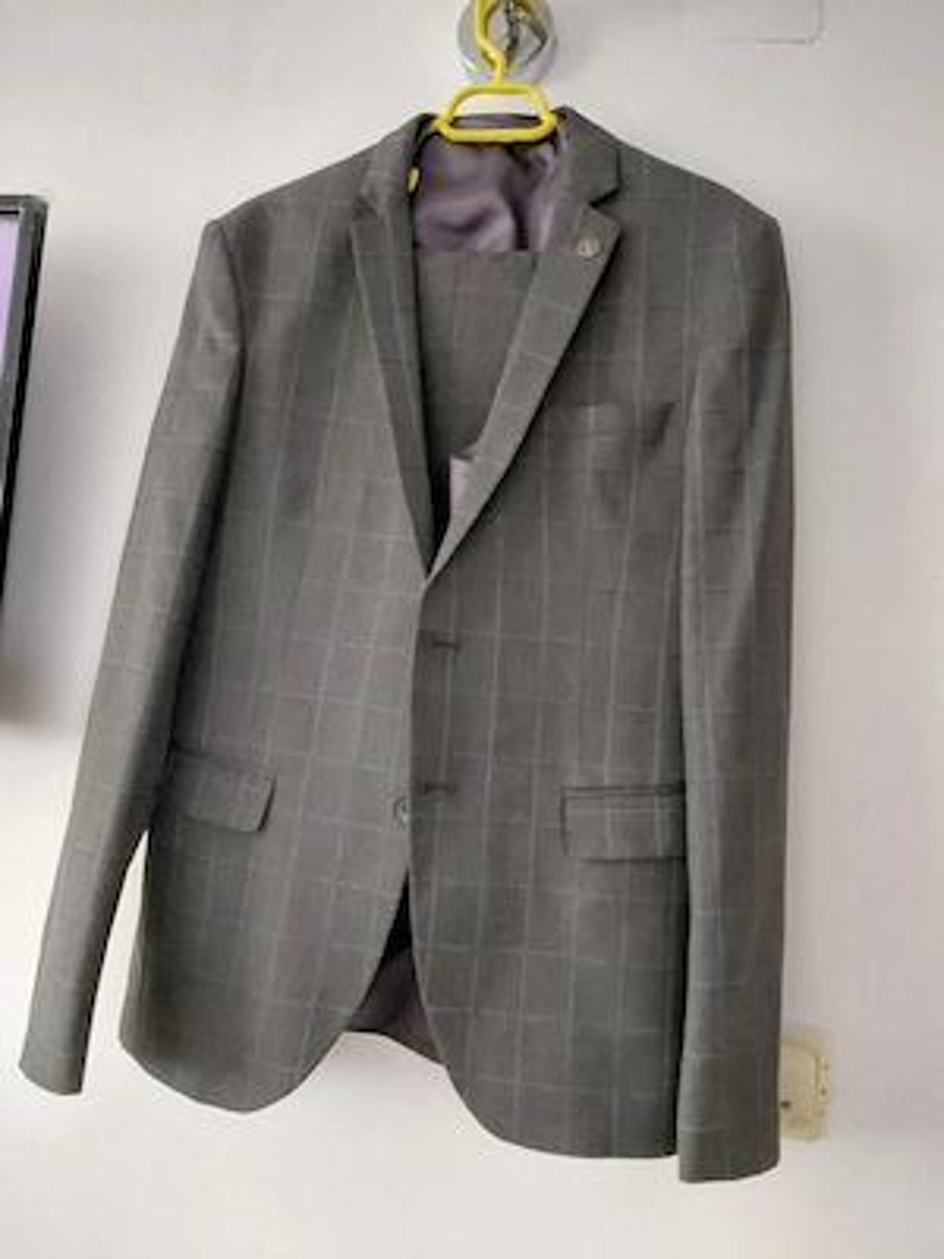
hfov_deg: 54.9
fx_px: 909
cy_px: 630
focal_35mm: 25
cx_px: 472
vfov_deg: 69.4
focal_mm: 4.69
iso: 800
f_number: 1.8
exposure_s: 1/24
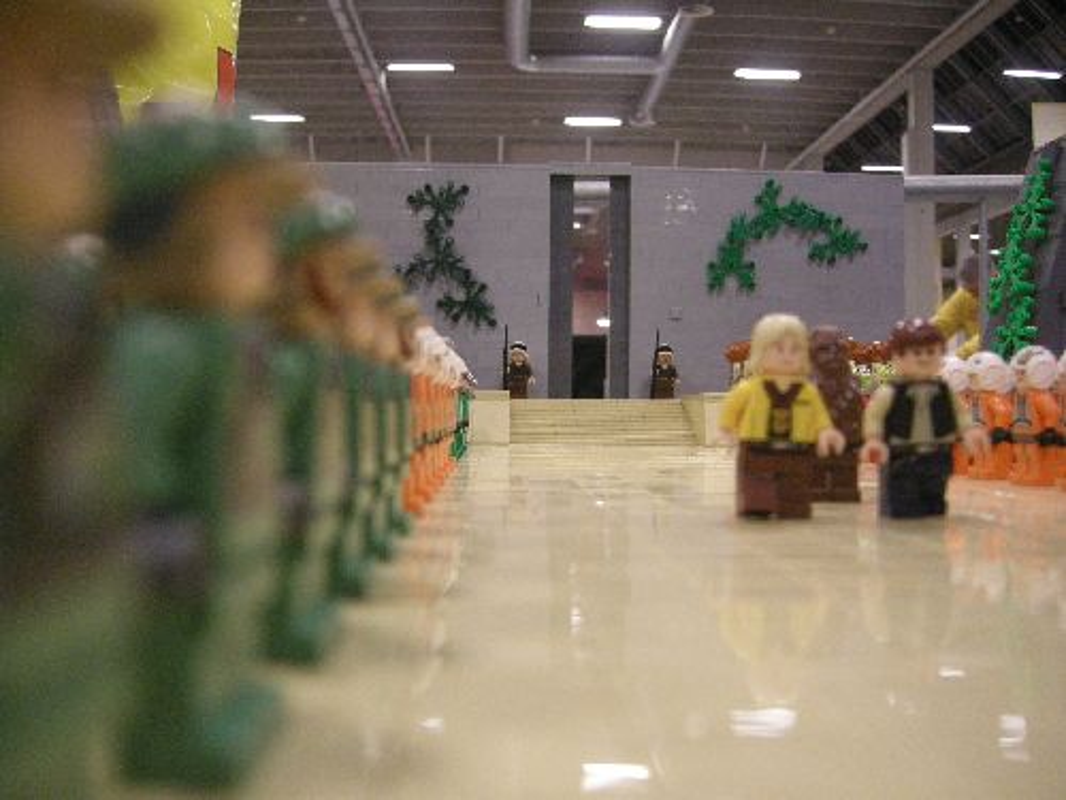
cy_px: 400
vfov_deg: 39.7
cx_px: 533
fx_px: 1109
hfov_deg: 51.4
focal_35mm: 36
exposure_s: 1/19
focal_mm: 7.5
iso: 400
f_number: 2.7
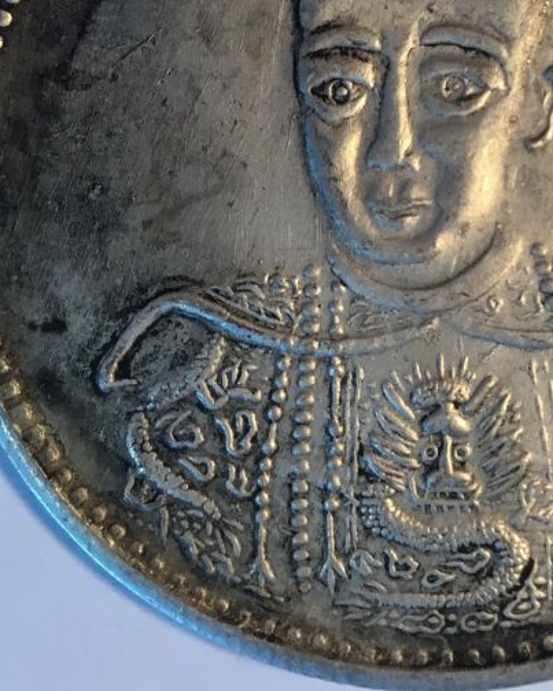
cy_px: 185
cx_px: 438
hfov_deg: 25.0
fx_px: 1228
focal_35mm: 60
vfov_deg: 31.0
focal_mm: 3.3
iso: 50
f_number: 2.4
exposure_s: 1/30
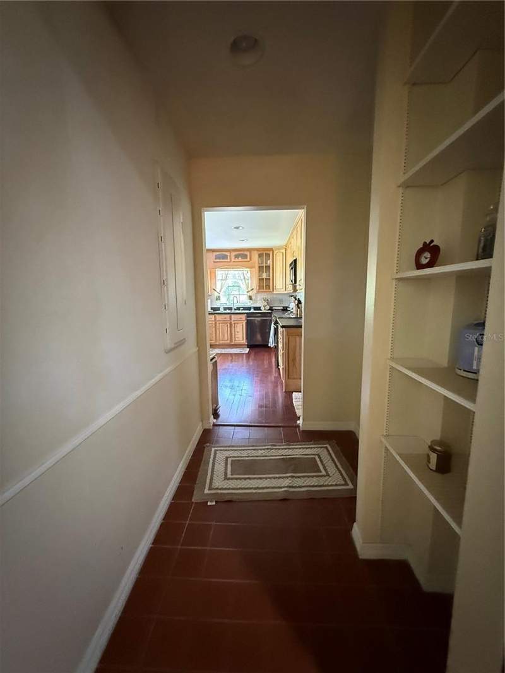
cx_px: 252
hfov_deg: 85.7
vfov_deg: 102.1
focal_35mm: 14
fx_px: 272
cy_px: 336
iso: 1250
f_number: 2.2
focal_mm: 2.22
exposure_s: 1/60
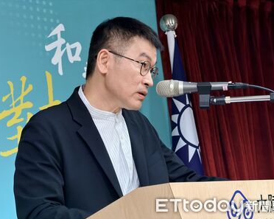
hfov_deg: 18.3
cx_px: 143
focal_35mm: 105
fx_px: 851
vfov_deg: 14.7
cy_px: 110
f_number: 2.8
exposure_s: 1/120
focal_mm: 16.89
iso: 400
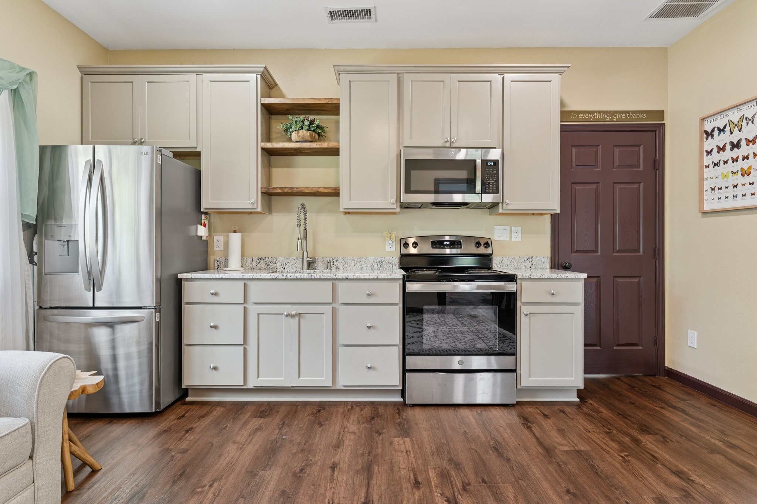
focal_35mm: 19
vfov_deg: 64.5
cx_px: 378
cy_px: 252
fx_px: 399
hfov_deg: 86.9
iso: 320
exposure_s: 1/6
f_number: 8
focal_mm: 19
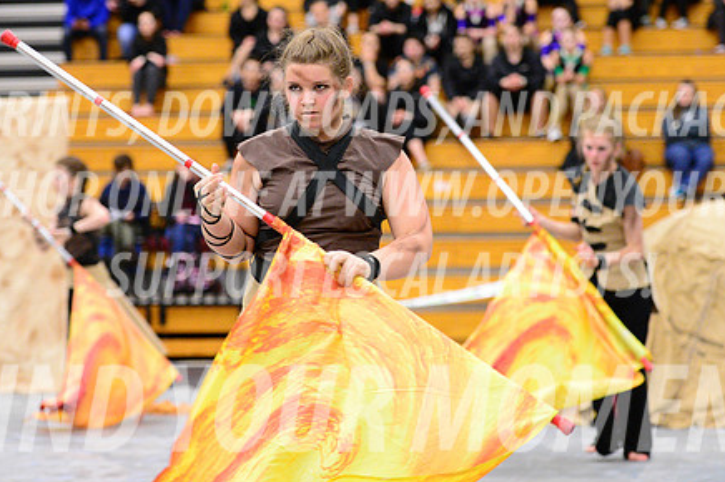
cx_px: 381
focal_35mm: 133
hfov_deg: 15.4
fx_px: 2676
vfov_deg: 10.3
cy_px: 188
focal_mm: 100
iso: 8000
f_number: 2.8
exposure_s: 1/320
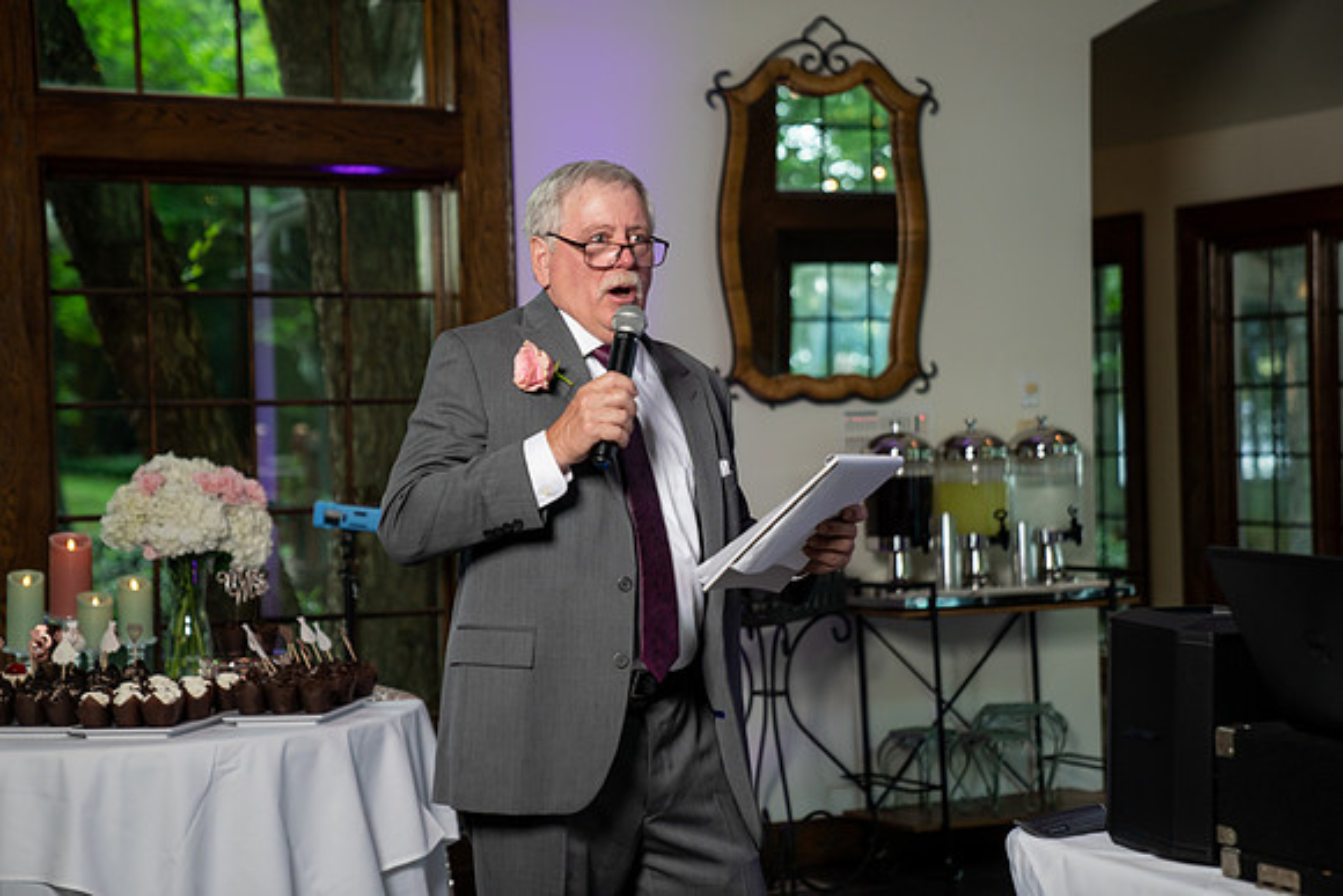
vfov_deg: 19.5
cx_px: 672
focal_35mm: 70
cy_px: 448
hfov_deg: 28.8
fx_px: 2612
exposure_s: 1/200
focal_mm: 70
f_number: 2.8
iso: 500
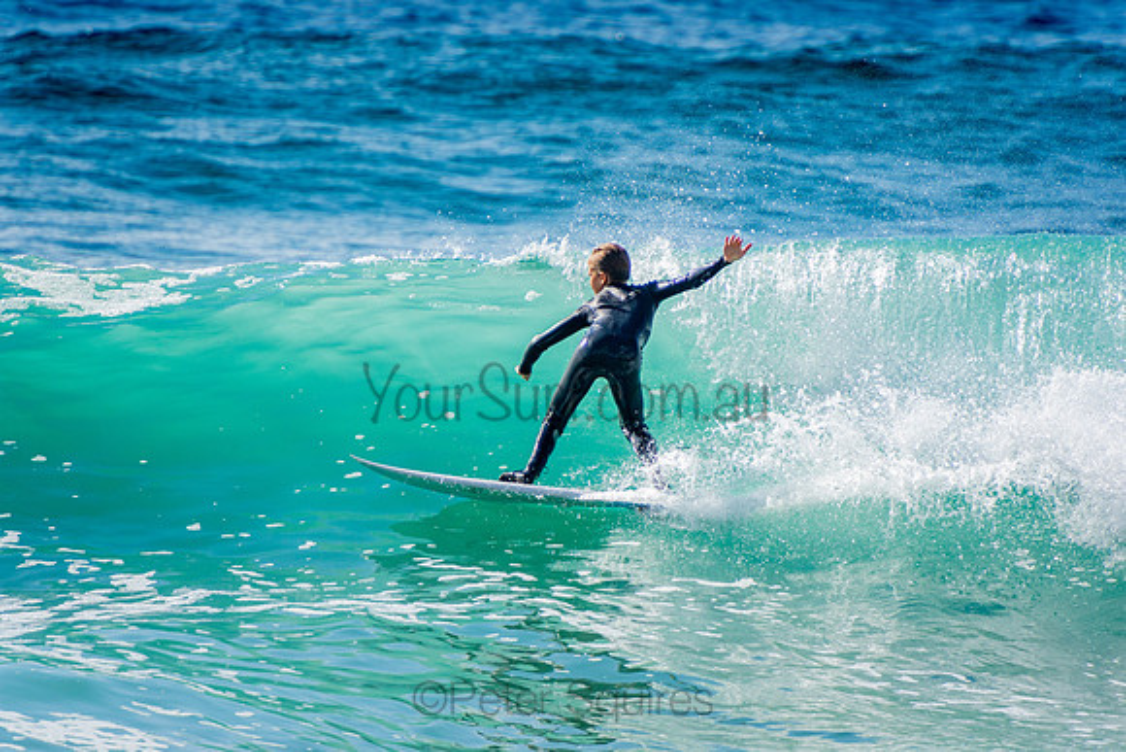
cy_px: 376
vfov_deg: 2.3
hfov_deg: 3.4
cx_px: 563
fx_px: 18770
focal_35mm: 600
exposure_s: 1/2000
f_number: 5.6
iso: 280
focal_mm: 400
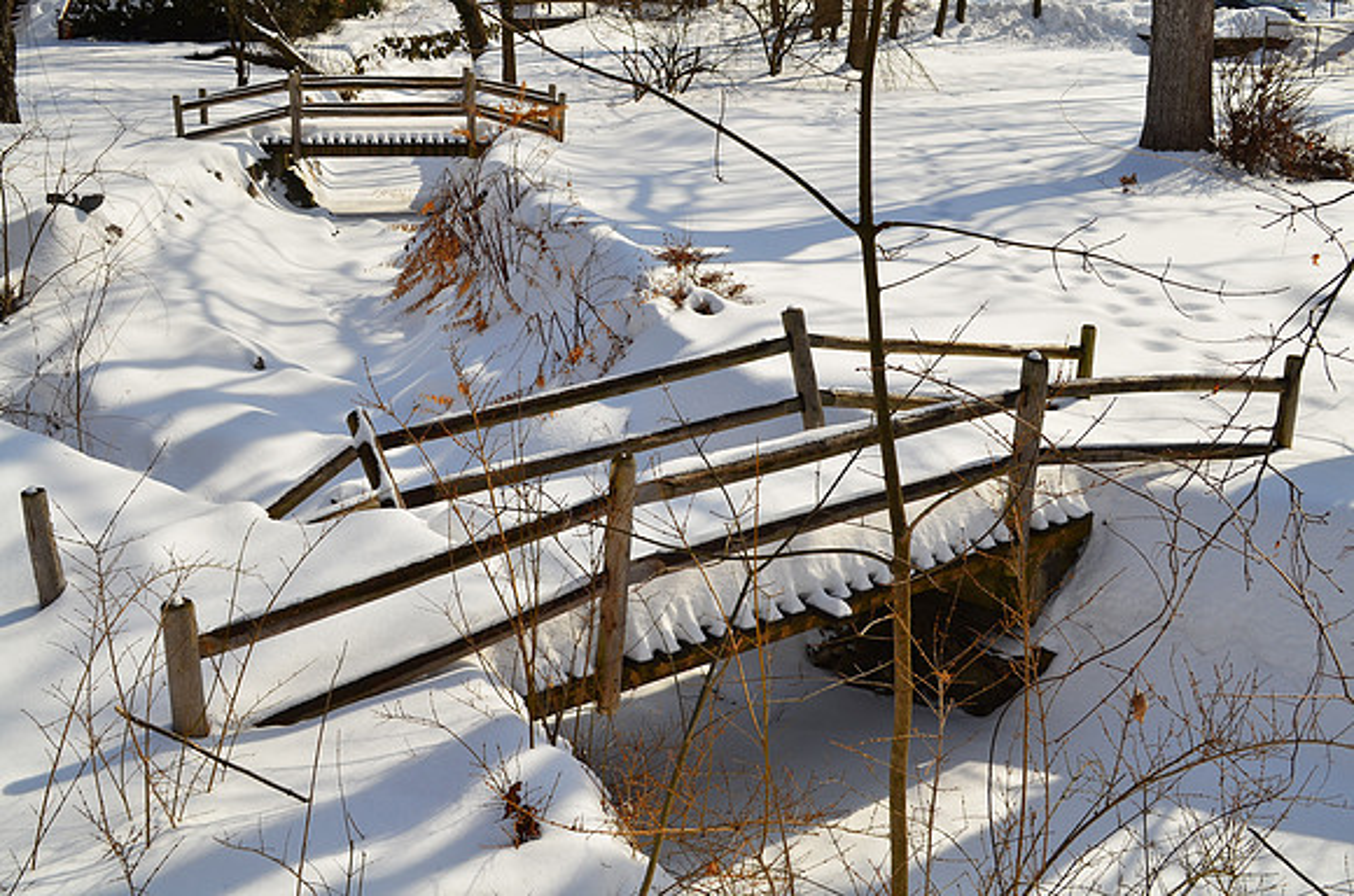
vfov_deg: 30.7
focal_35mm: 44
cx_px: 677
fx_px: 1632
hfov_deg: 45.0
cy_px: 448
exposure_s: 1/320
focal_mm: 29
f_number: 9
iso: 100
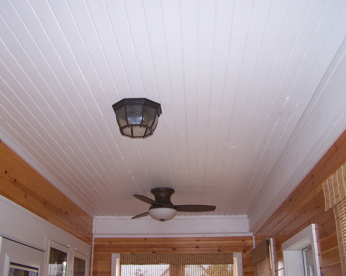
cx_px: 173
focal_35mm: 40
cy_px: 137
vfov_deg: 37.3
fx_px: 410
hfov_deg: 45.8
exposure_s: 1/60
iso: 140
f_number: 2.8
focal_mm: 6.3
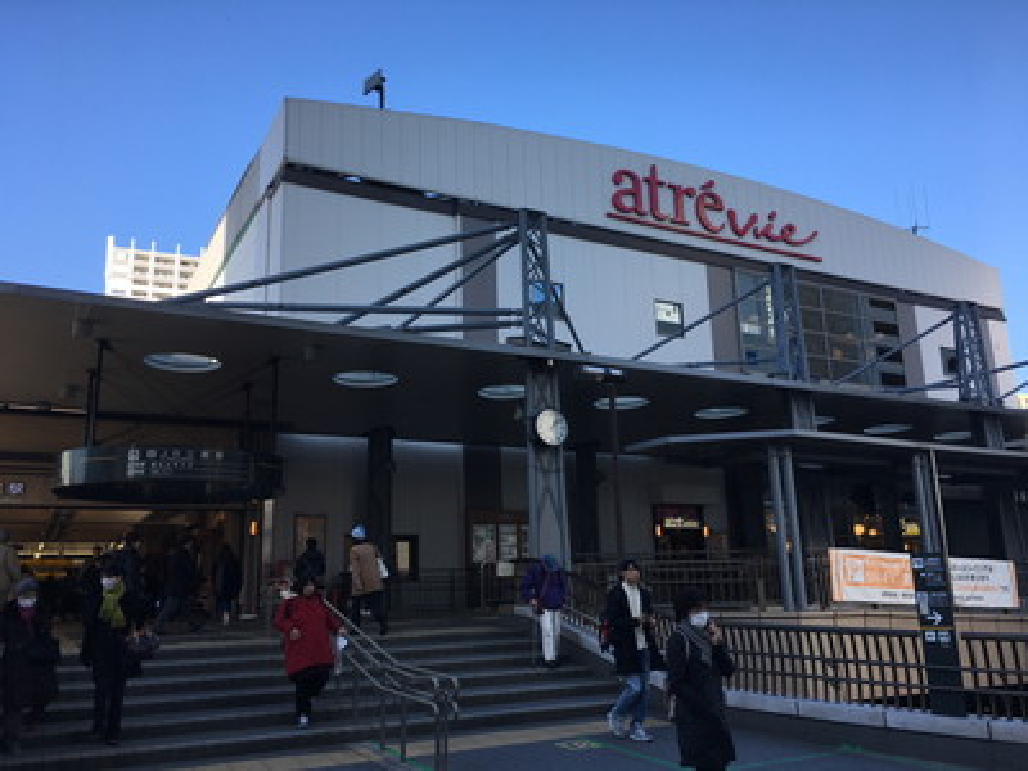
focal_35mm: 29
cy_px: 386
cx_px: 514
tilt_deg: +14.4
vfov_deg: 48.2
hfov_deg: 61.7
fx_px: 861
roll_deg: +0.9
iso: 25
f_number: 2.2
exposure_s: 1/732
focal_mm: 4.15
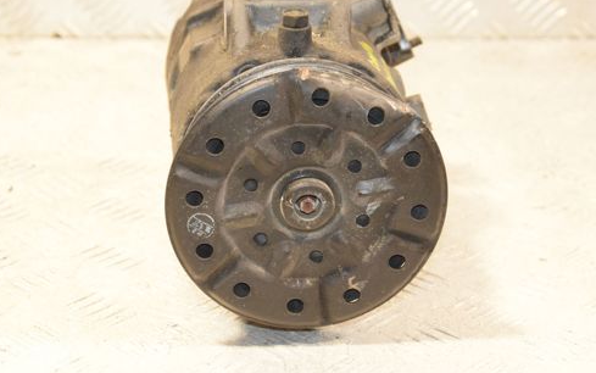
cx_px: 284
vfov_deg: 12.6
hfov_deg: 20.0
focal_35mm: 104
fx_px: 1690
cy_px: 156
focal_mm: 52
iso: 1600
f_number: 5.6
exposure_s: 1/160
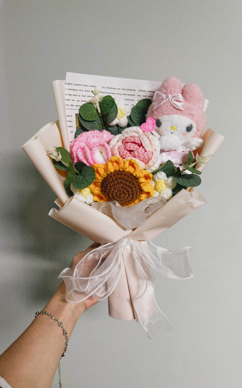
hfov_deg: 47.6
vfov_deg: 70.4
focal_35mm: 26
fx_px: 274
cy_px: 190
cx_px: 126
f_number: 1.78
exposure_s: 1/100
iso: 160
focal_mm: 6.86
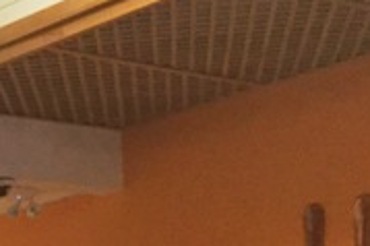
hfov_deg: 13.5
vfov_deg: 9.2
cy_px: 387
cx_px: -167
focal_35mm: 144
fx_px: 1479
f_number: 2.4
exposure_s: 1/17
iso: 200
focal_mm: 3.3
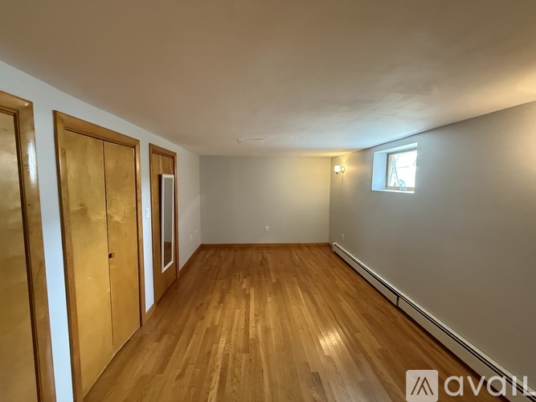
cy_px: 201
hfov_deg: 102.1
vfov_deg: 85.7
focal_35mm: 14
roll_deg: -0.8
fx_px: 217
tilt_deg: -4.1
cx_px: 268
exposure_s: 1/60
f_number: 2.2
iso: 640
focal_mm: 2.22
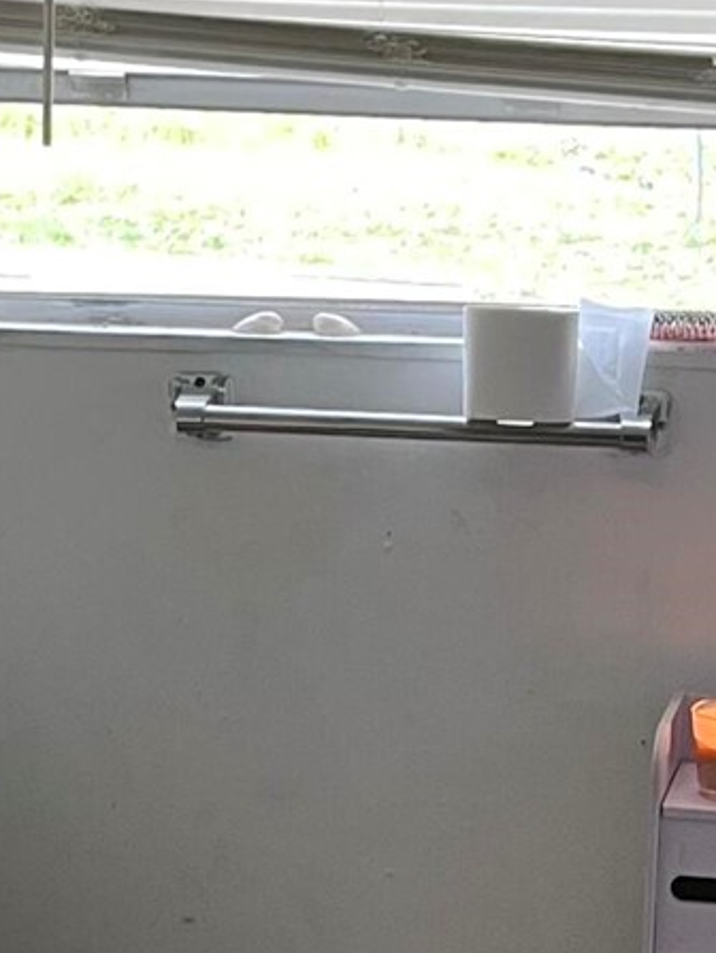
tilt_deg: -14.5
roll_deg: -1.0
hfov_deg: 12.5
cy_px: 697
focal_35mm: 119
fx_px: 3277
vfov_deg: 16.5
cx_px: 479
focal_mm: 5.1
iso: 100
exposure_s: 1/60
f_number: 1.6
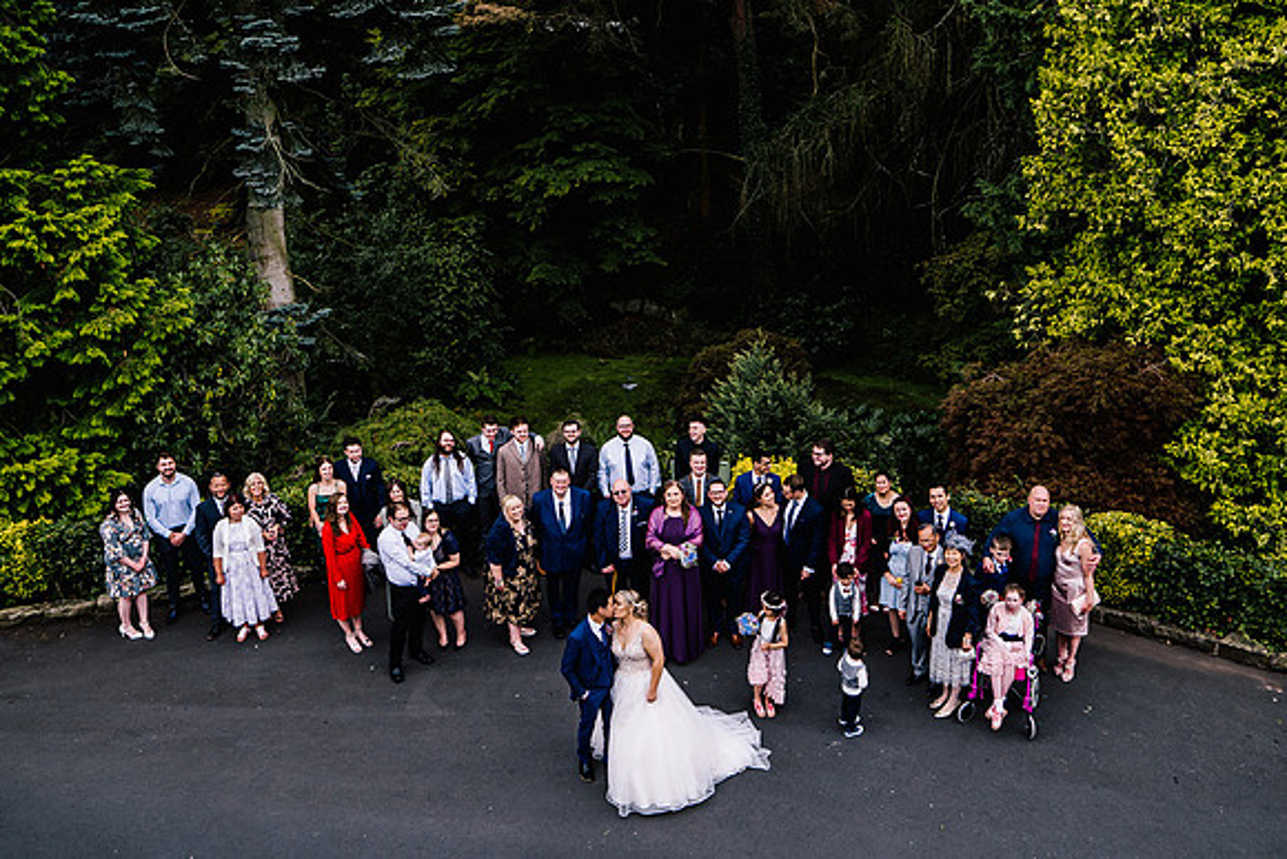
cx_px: 655
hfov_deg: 62.0
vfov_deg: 43.3
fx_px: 1072
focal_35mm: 30
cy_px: 323
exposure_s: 1/500
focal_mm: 24
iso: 400
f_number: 3.5
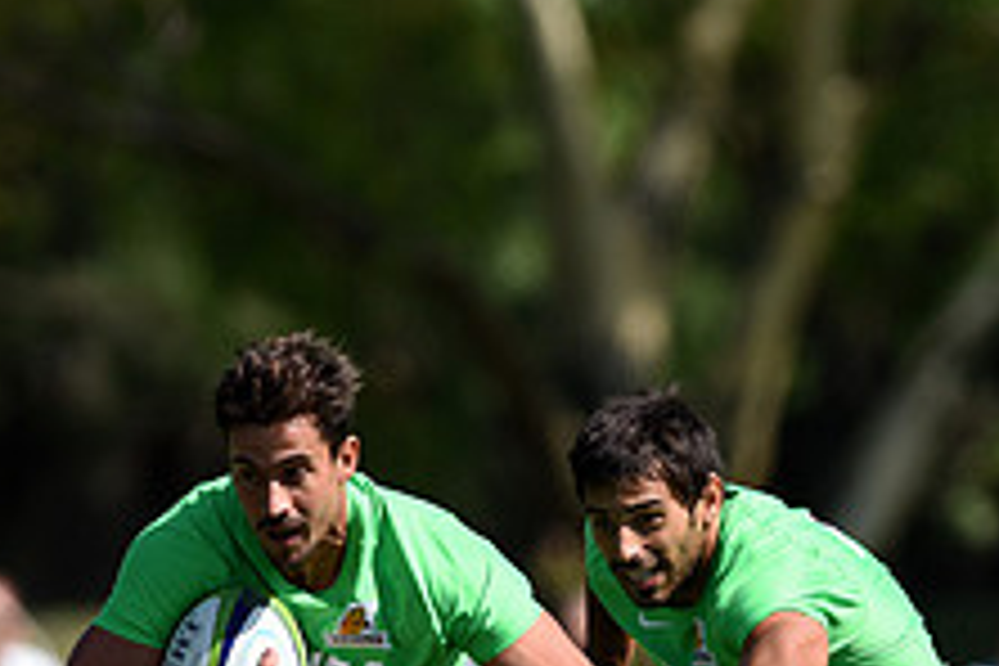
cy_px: 835
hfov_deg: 1.9
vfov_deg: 1.3
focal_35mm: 1099
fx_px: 30495
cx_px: 549
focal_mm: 420
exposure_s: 1/1600
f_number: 4
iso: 200
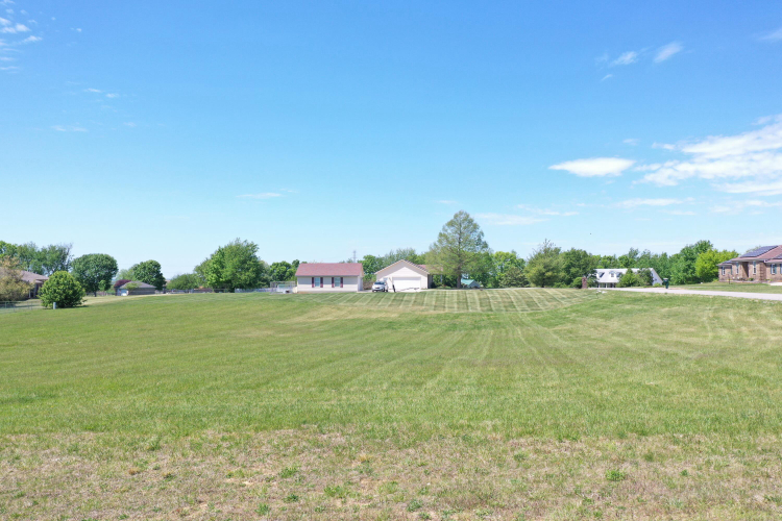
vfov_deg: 46.4
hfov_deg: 65.5
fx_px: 608
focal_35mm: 28
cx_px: 391
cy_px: 260
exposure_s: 1/320
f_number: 5
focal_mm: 10.26
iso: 100
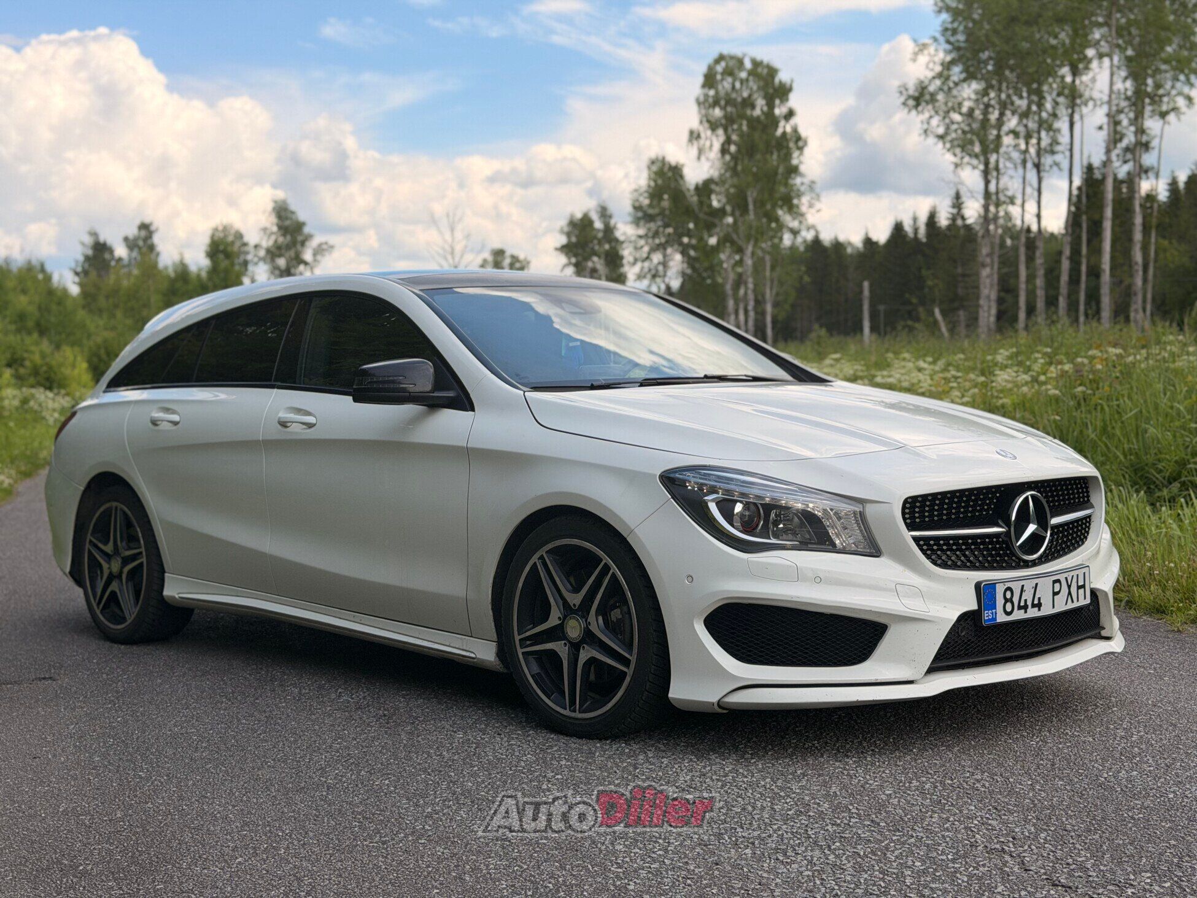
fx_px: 1660
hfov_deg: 39.7
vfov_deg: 30.3
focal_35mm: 48
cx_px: 598
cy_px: 449
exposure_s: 1/3891
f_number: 1.78
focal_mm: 6.76
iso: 80
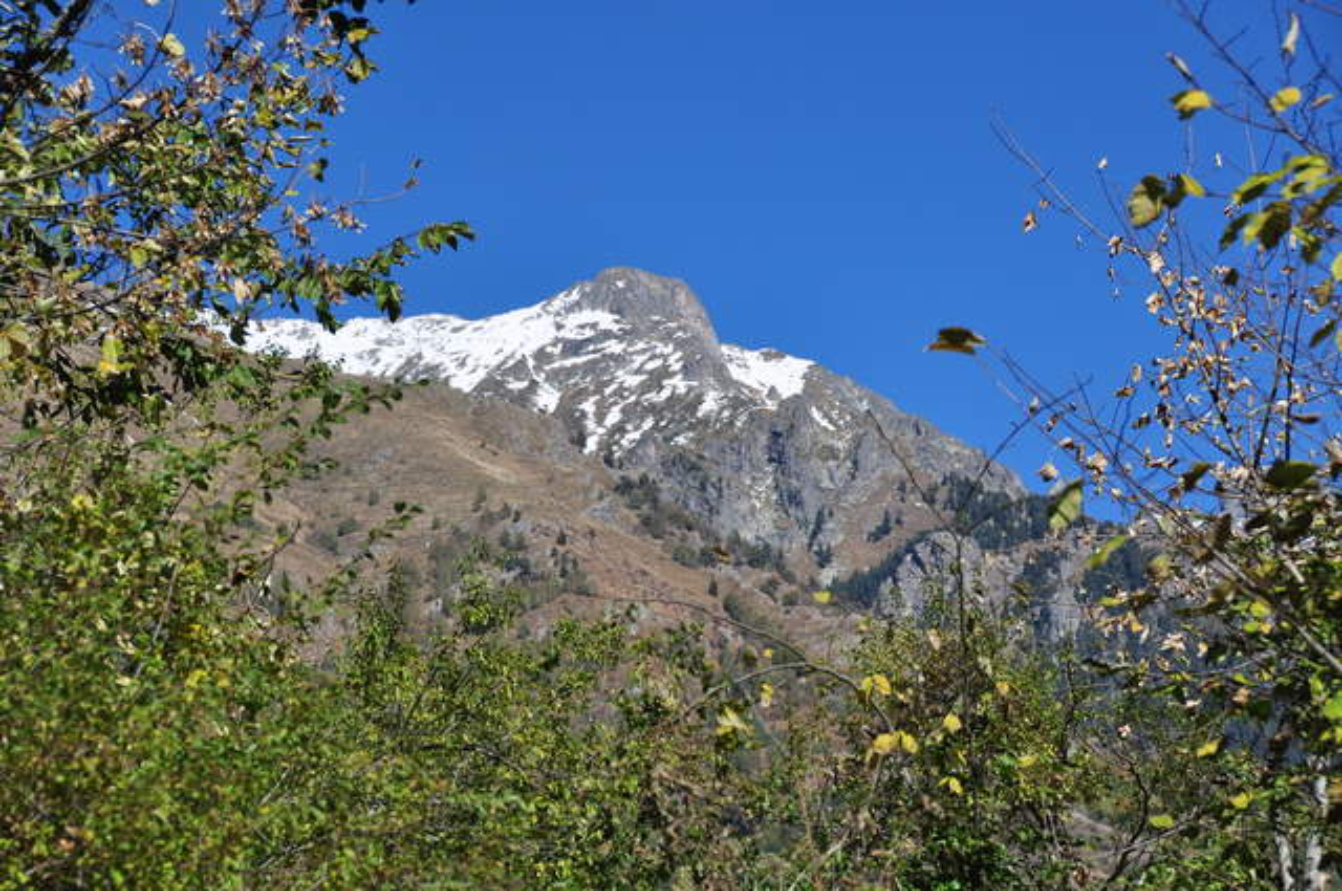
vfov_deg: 12.1
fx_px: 4188
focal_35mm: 112
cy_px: 446
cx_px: 671
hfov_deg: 18.2
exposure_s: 1/1000
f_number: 8
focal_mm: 75
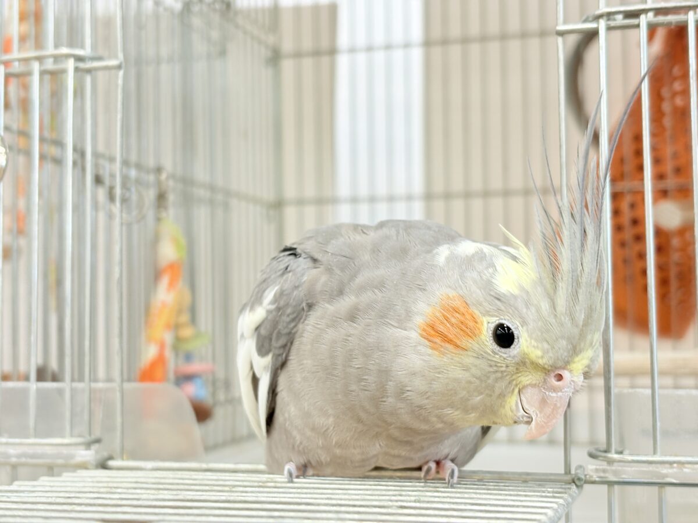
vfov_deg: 28.0
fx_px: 1049
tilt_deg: +3.2
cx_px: 349
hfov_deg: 36.8
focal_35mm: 52
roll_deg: +1.2
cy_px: 262
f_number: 1.6
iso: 80
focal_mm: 5.96
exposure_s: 1/50
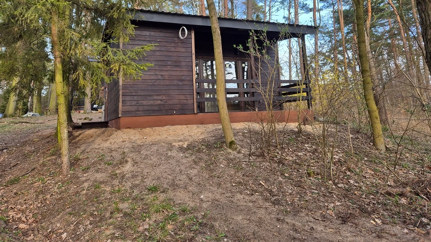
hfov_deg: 71.9
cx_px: 218
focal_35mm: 26
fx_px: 297
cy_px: 76
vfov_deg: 43.6
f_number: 1.8
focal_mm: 5.4
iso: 25
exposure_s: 1/182
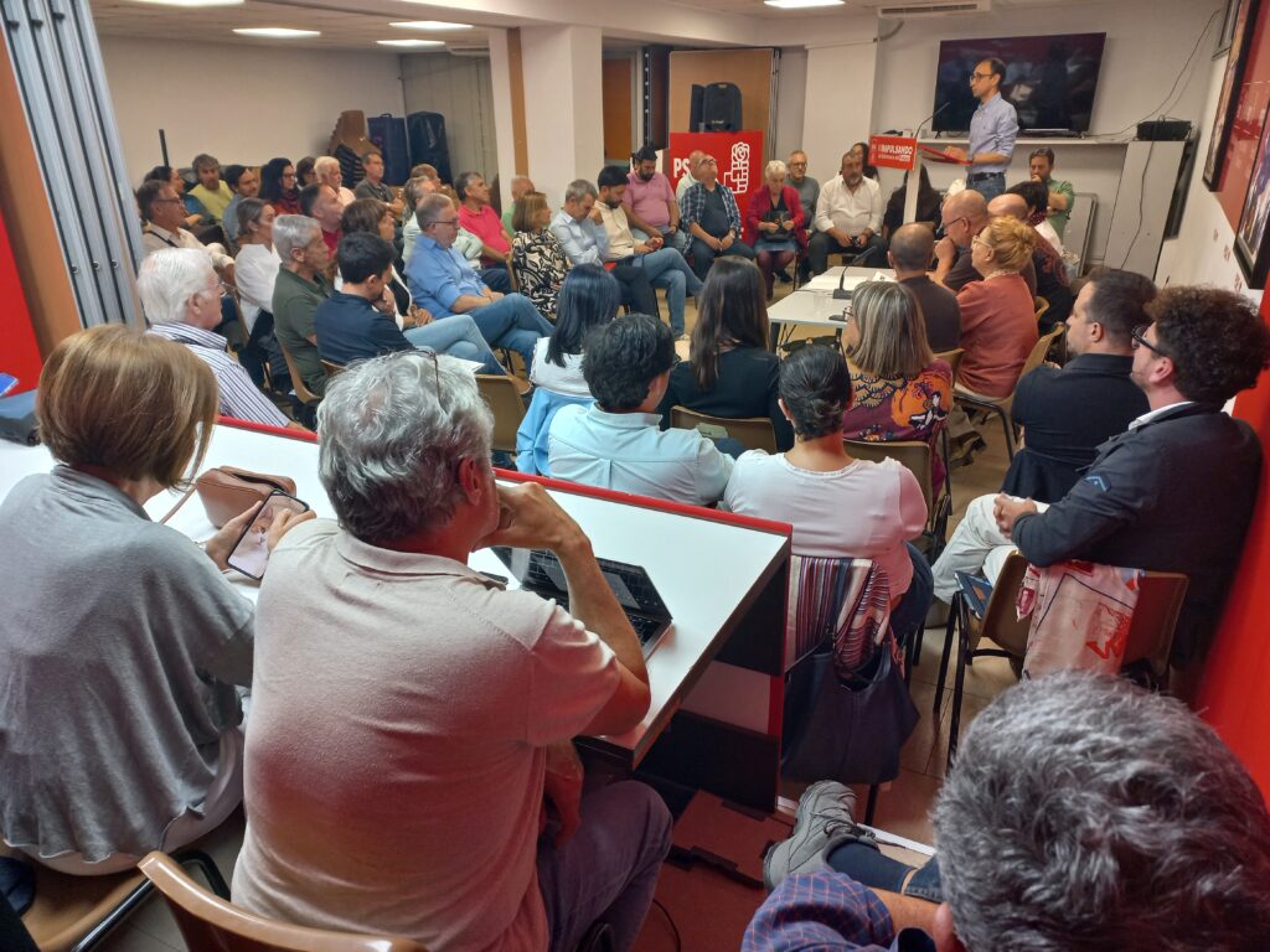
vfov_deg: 54.9
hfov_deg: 69.4
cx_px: 635
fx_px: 917
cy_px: 476
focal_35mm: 25
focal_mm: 4.6
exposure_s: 1/50
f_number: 1.8
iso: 160
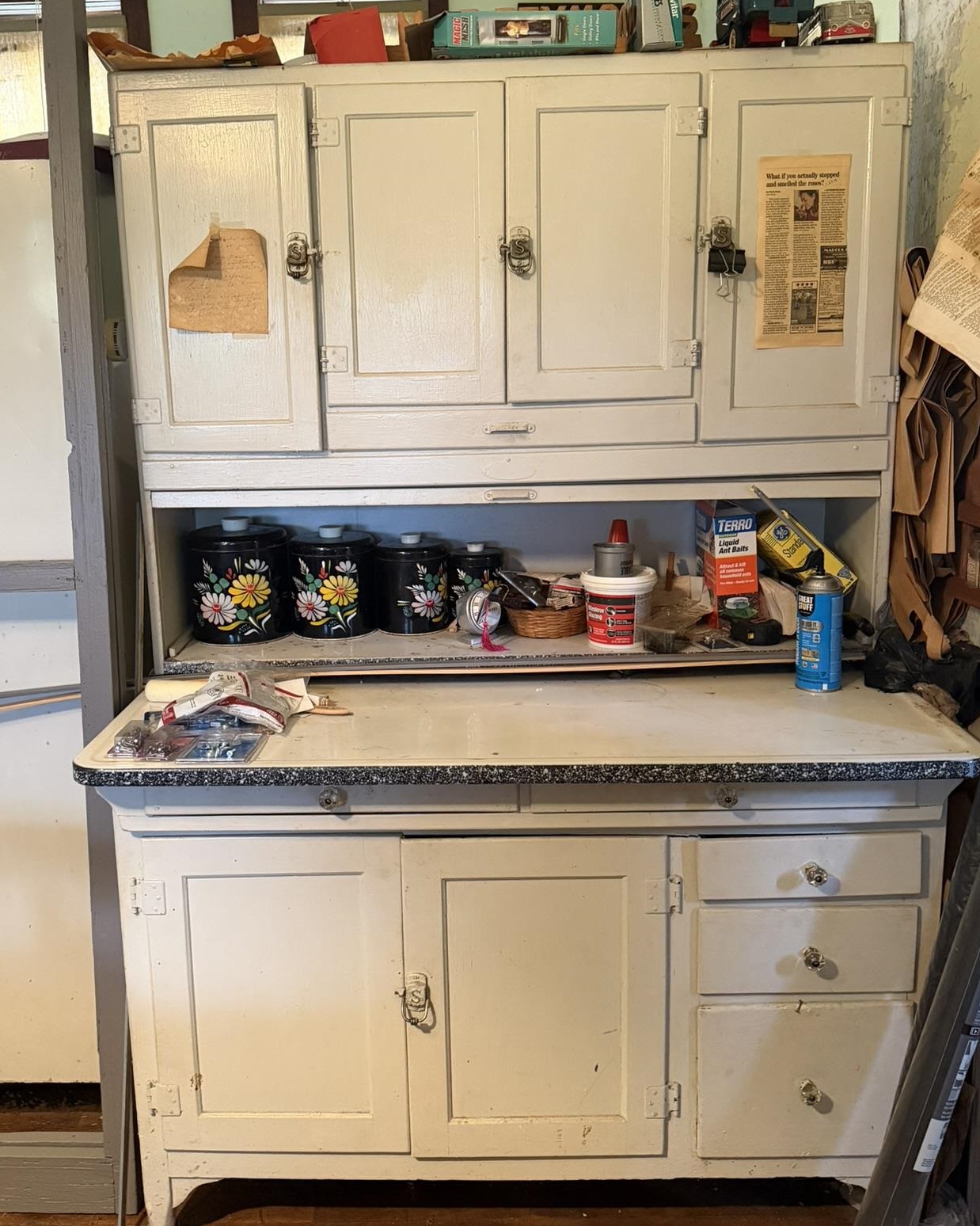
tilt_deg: -11.6
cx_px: 437
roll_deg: +1.9
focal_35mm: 31
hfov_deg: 47.0
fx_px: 1124
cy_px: 591
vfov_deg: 57.2
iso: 640
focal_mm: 6.76
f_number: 1.78
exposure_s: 1/60
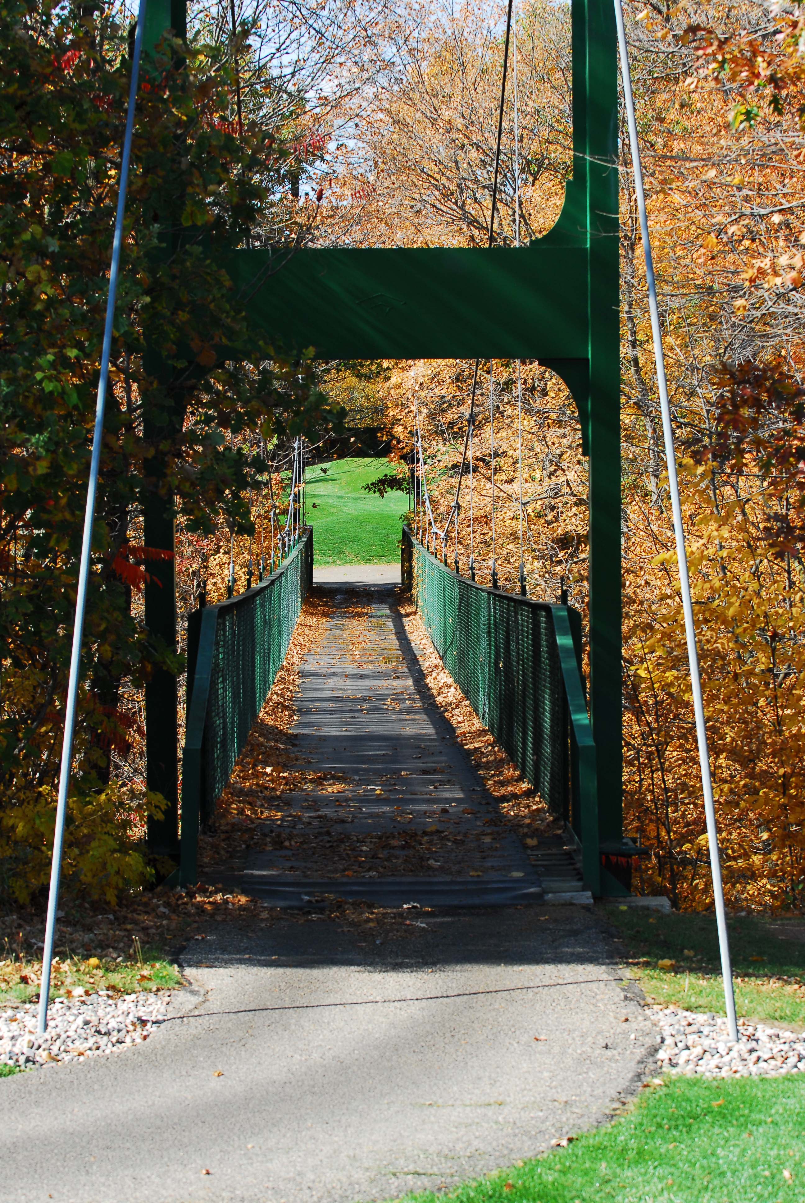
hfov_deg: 13.1
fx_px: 3512
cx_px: 402
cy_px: 602
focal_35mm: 105
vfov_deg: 19.4
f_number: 7.1
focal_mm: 70
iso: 200
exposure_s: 1/250
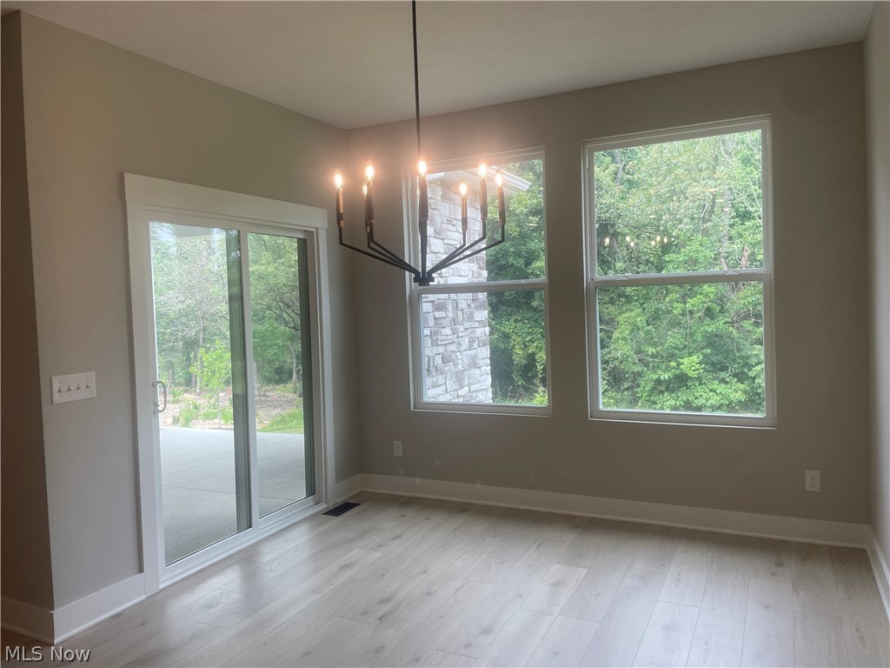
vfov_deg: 53.1
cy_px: 334
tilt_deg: -1.6
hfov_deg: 67.3
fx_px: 668
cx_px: 445
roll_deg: +2.3
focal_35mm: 26
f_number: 1.6
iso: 32
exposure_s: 1/241
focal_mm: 4.2
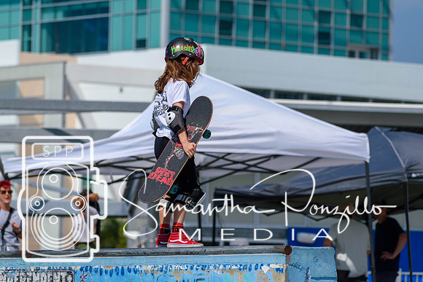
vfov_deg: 4.8
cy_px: 141
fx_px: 3349
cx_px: 212
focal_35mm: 285
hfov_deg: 7.2
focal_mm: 190
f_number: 6.3
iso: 200
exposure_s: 1/2500
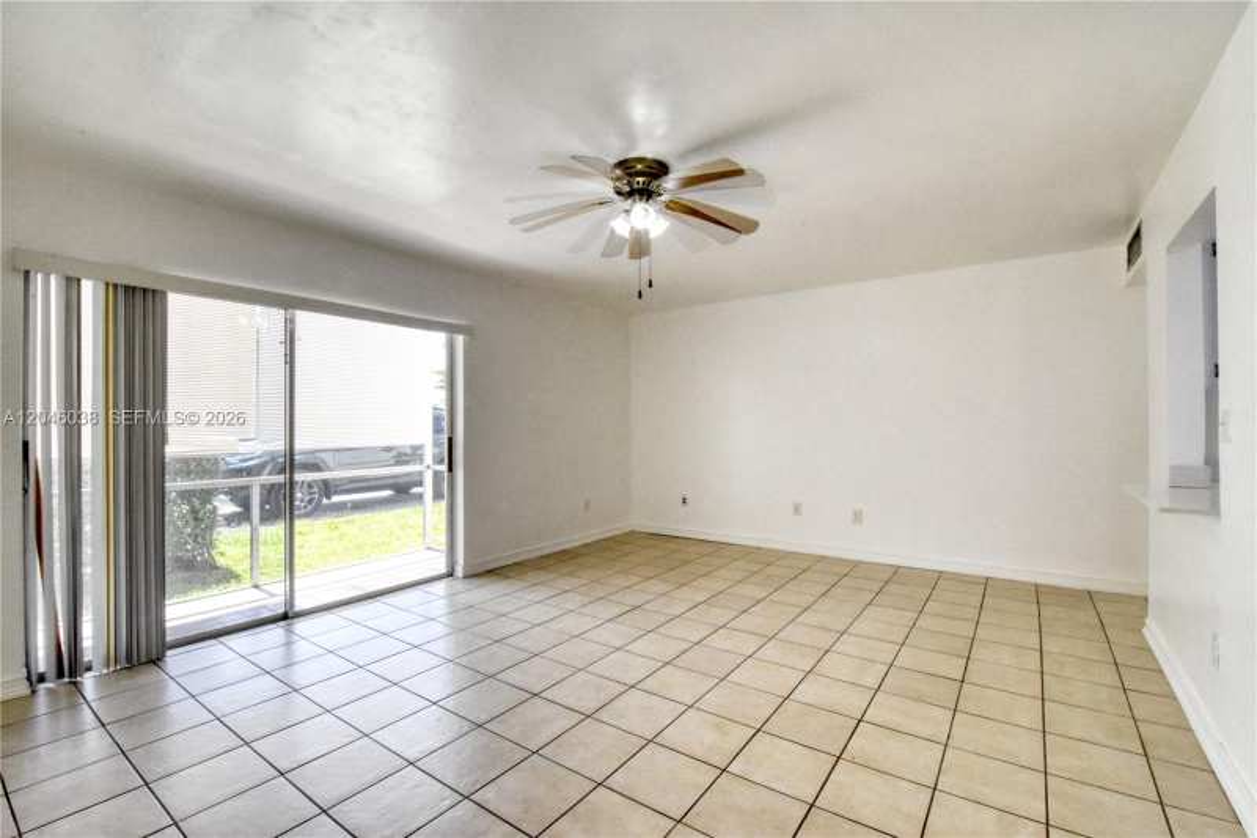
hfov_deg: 100.4
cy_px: 419
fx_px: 524
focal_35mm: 15
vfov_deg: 77.3
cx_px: 628
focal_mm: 10
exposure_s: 1/60
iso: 2500
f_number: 22
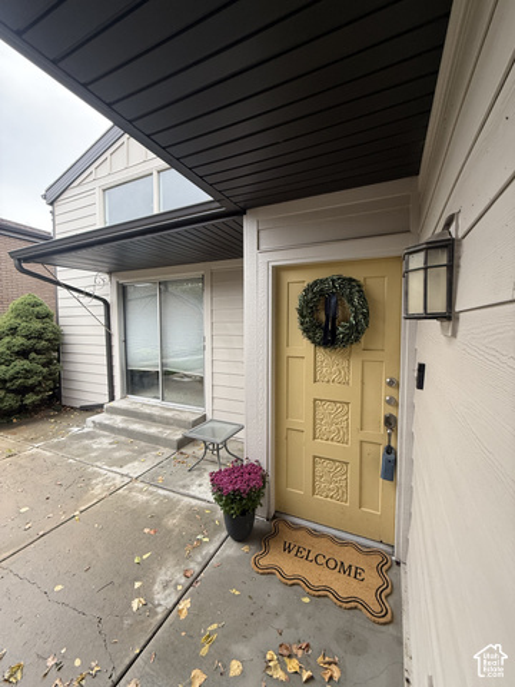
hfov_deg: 85.7
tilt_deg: -2.8
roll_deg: -0.6
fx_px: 278
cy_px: 344
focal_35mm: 14
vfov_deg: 102.1
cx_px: 258
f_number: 2.2
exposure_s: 1/99
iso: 160
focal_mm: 2.22
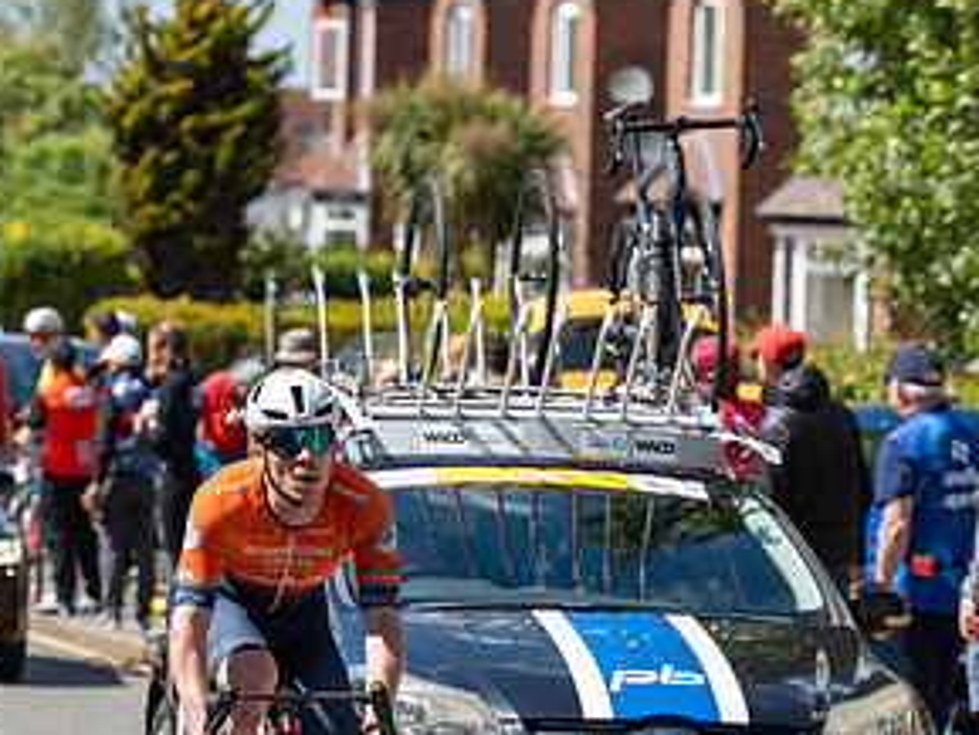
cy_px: 554
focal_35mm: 307
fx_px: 8686
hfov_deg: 6.4
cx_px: 200
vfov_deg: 4.8
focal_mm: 159
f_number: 5.6
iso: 320
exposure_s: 1/1000
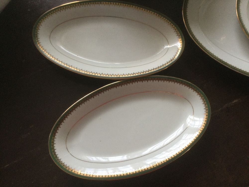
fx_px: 223
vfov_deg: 45.4
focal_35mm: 31
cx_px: 124
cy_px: 94
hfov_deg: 58.4
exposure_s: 1/33
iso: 125
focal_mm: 3.3
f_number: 2.4
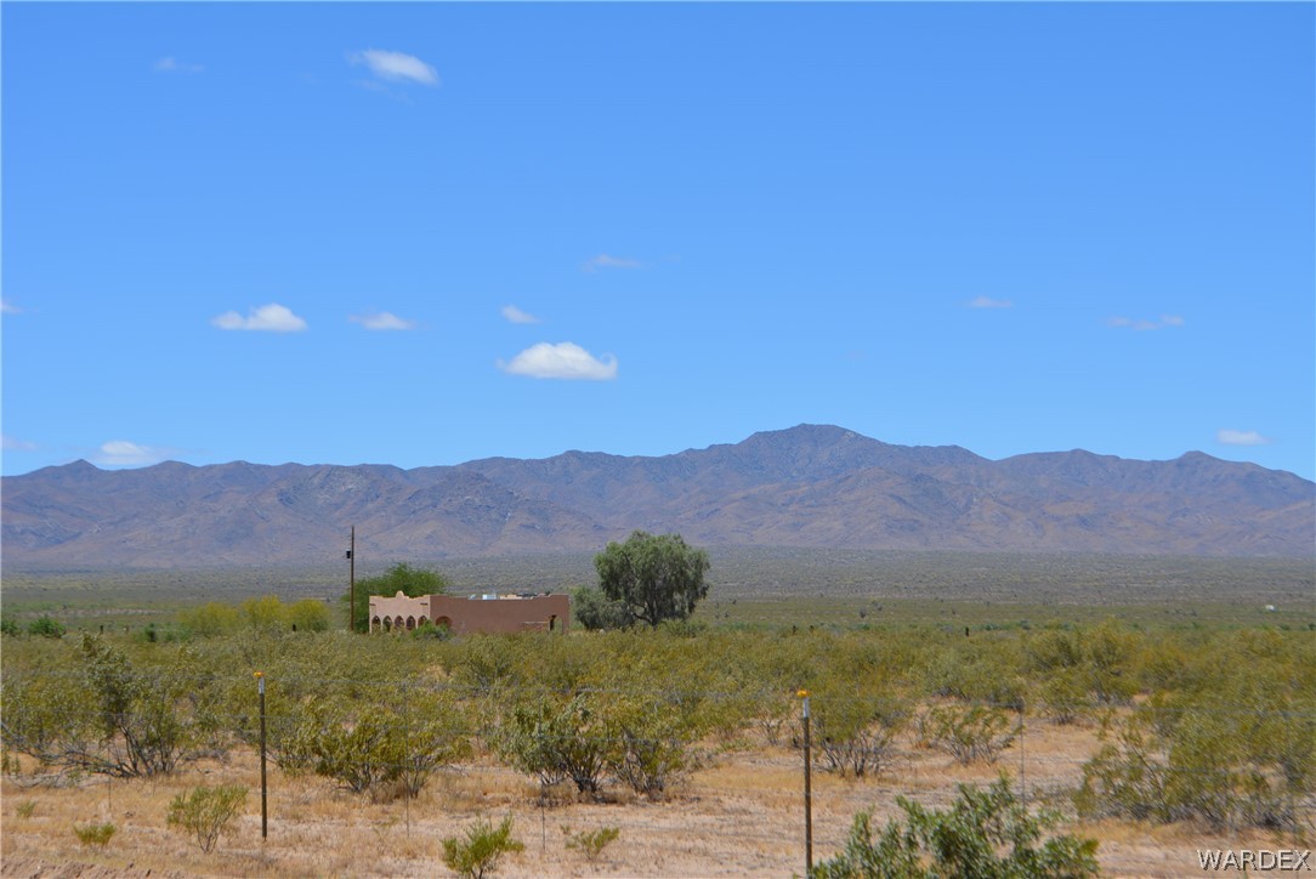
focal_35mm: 82
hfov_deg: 24.6
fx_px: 3017
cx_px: 658
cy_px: 440
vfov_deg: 16.6
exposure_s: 1/320
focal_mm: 55
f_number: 9
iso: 100
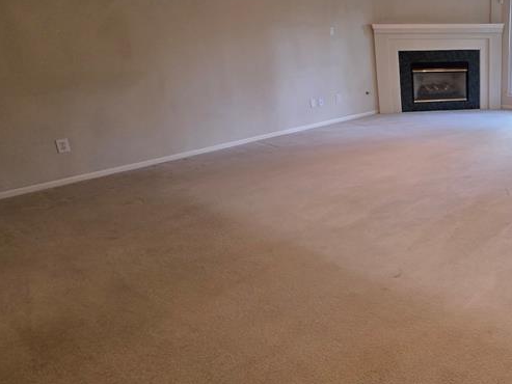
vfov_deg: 51.1
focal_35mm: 27
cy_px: 155
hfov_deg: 54.8
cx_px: 480
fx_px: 399
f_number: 1.9
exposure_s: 1/120
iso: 200
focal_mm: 2.2
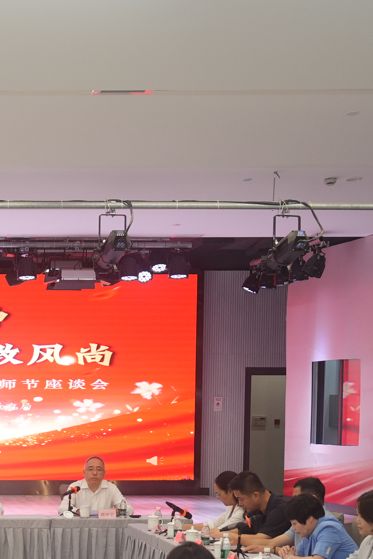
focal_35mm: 96
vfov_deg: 20.7
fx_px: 1492
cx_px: -150
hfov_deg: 13.6
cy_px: 535
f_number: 2.8
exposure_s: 1/320
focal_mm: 33
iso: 800
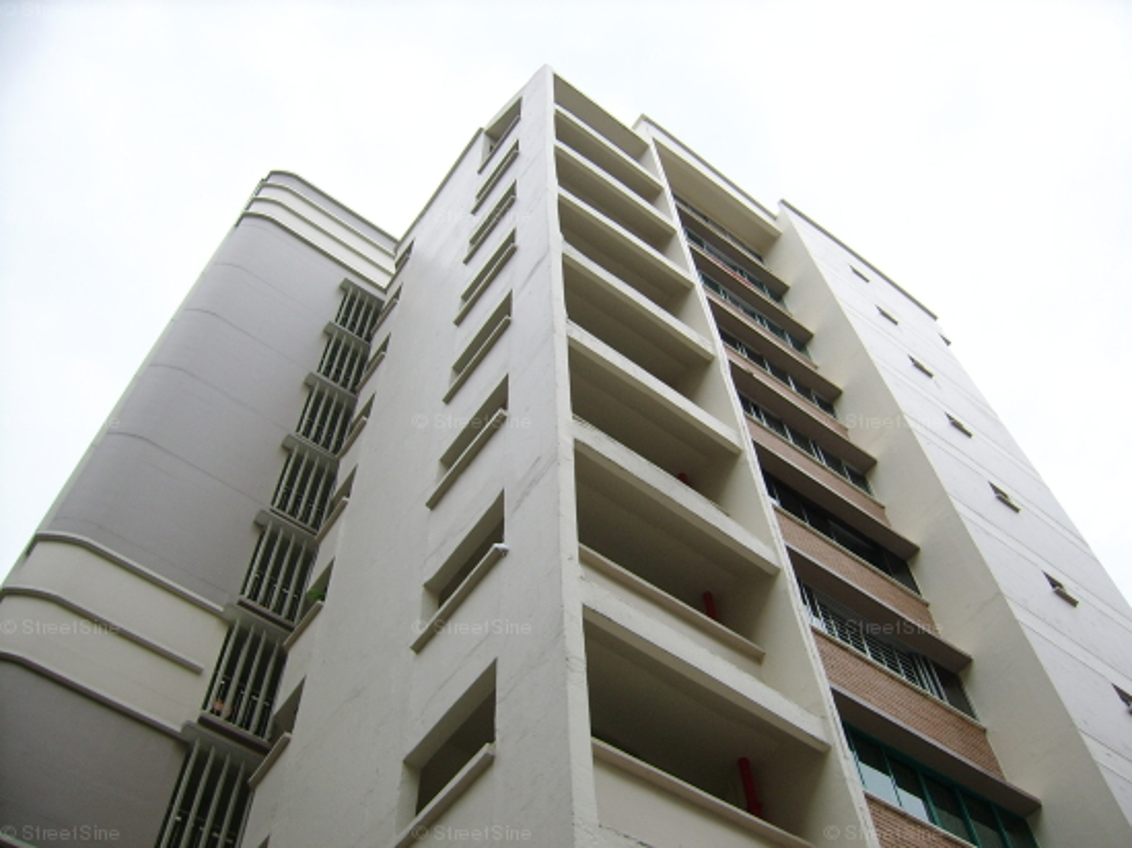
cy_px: 424
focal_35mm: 35
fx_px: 1144
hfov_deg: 52.6
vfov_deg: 40.7
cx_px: 566
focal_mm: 5.95
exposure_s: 1/353
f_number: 2.8
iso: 50
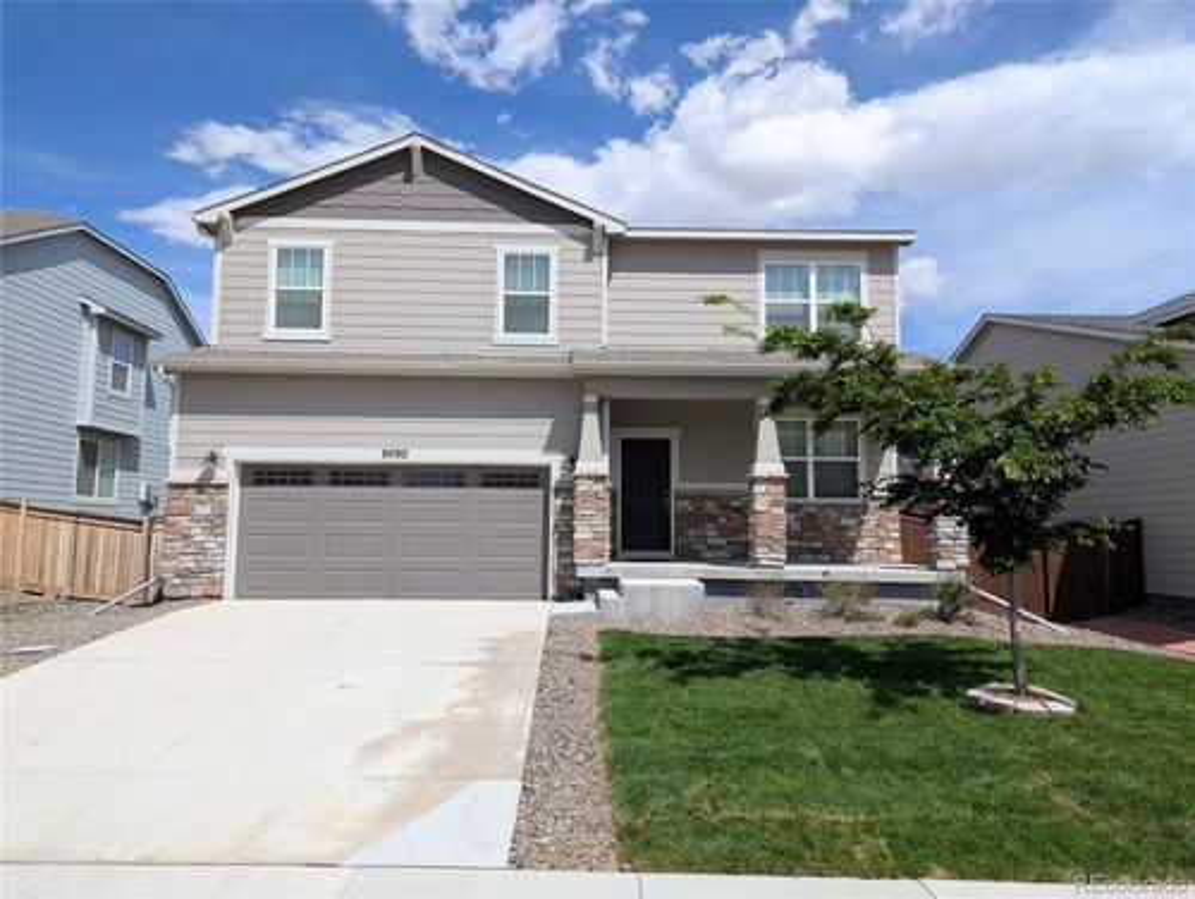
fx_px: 829
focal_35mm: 24
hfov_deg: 71.5
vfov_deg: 56.9
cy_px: 450
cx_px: 598
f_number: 1.85
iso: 47
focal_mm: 6.81
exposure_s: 1/3333
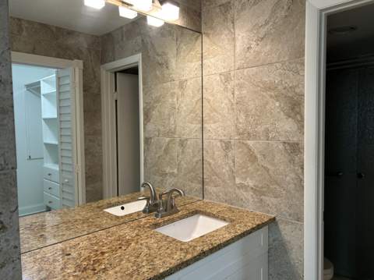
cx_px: 187
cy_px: 140
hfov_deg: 67.4
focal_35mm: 26
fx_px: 281
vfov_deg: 53.0
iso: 80
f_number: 1.5
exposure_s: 1/60
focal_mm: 5.7
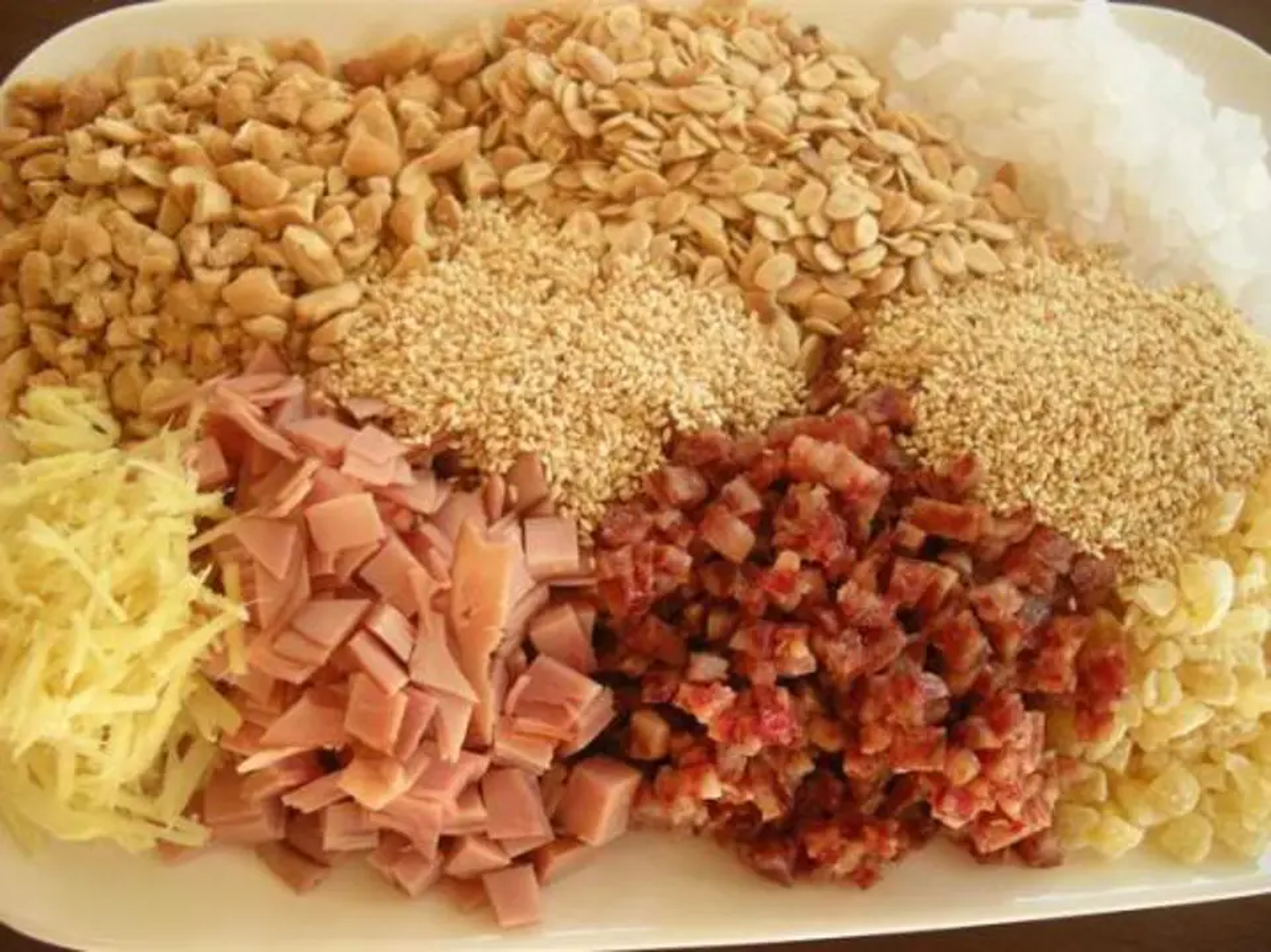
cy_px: 476
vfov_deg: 38.6
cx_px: 636
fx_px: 1358
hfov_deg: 50.2
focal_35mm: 37
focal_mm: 7.9
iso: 84
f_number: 2.8
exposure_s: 1/48.2
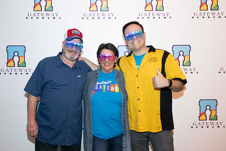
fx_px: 220
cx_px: 113
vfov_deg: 37.9
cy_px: 76
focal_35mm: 35
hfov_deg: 54.4
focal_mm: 35
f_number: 5.6
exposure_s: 1/50
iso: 800
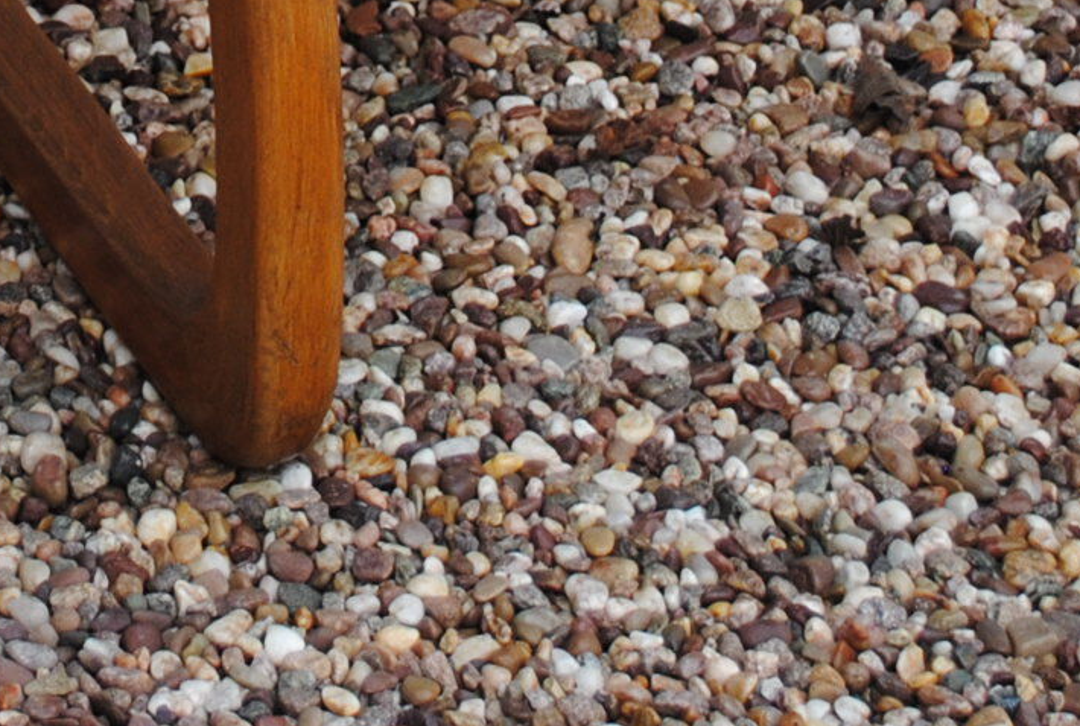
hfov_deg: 12.7
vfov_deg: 8.3
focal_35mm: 159
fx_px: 4781
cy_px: -618
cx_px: -103
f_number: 4.5
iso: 200
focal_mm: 26
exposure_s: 1/80
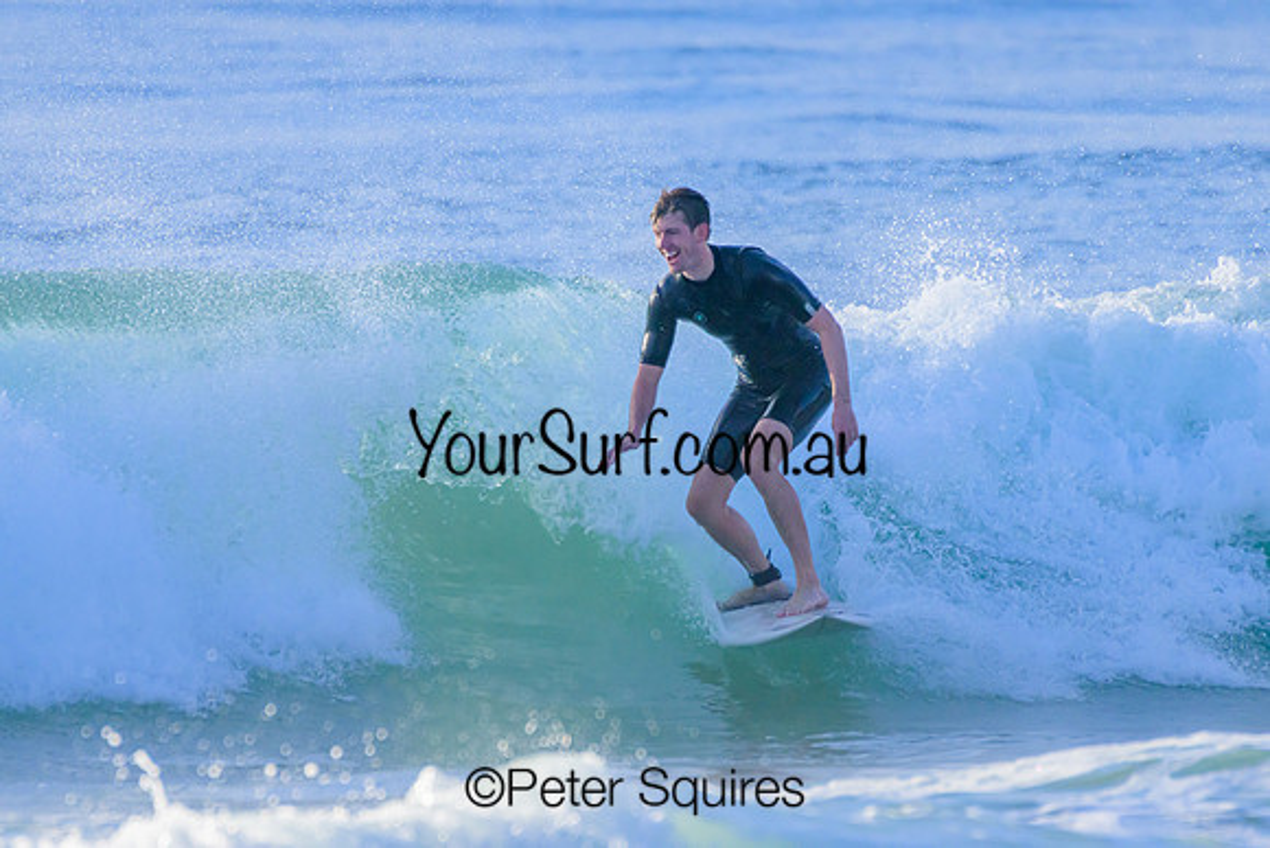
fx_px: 35284
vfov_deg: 1.4
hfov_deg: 2.1
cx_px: 635
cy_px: 424
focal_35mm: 1000
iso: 2500
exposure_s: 1/2000
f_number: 11
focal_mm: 1000
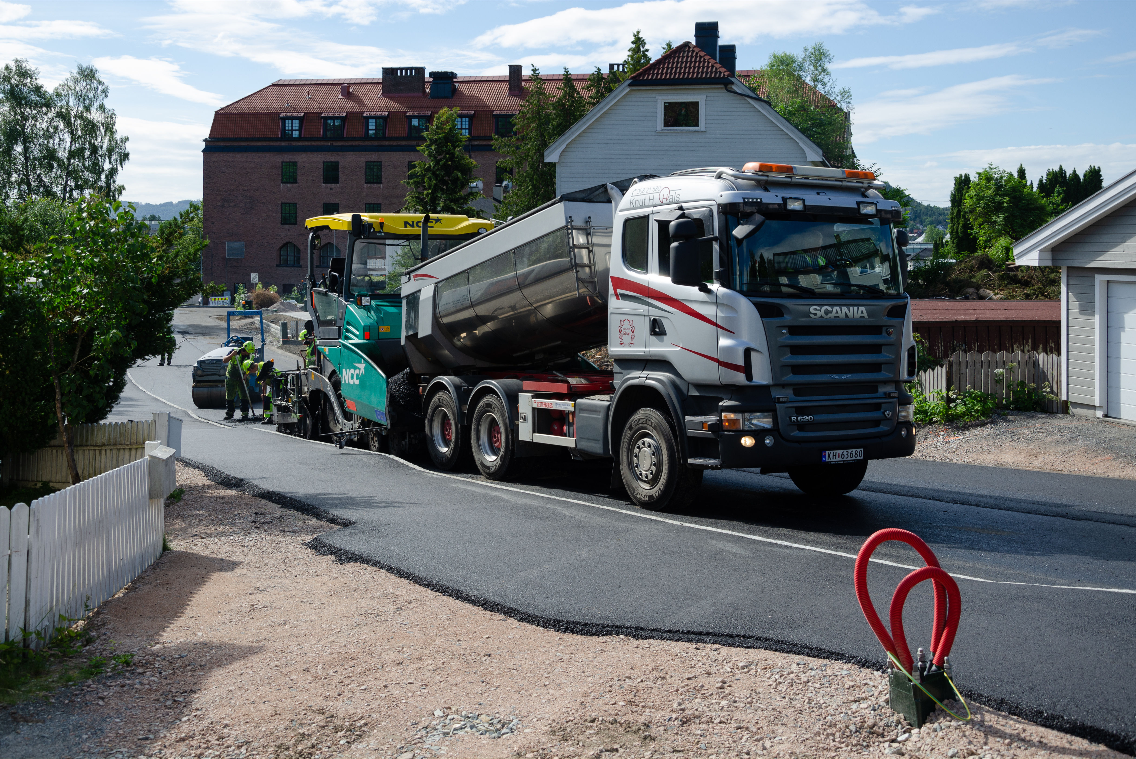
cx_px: 568
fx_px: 1232
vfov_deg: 34.3
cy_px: 380
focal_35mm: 39
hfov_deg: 49.5
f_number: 7.1
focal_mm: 26
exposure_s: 1/320
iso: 100
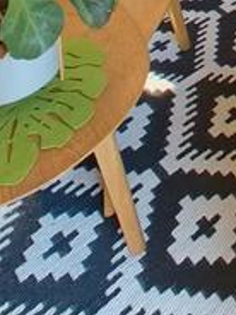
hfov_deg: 17.7
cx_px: 460
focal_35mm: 61
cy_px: -330
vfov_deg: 18.5
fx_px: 555
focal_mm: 2.15
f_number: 2.2
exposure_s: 1/50
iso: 800
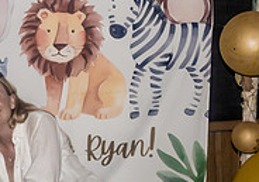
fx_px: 1330
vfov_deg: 7.8
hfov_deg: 10.9
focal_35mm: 182
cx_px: -58
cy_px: 148
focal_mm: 49
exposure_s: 1/200
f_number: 3.2
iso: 2000
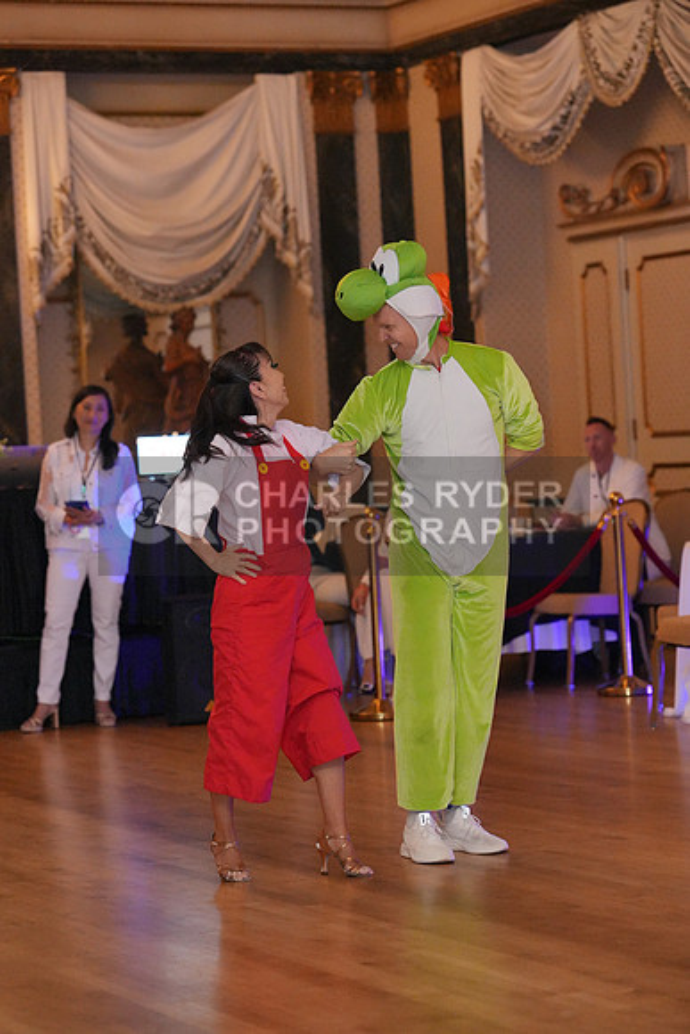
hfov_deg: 14.3
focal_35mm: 96
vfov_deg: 21.2
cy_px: 517
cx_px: 345
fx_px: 2758
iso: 8000
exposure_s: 1/250
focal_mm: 96
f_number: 3.2
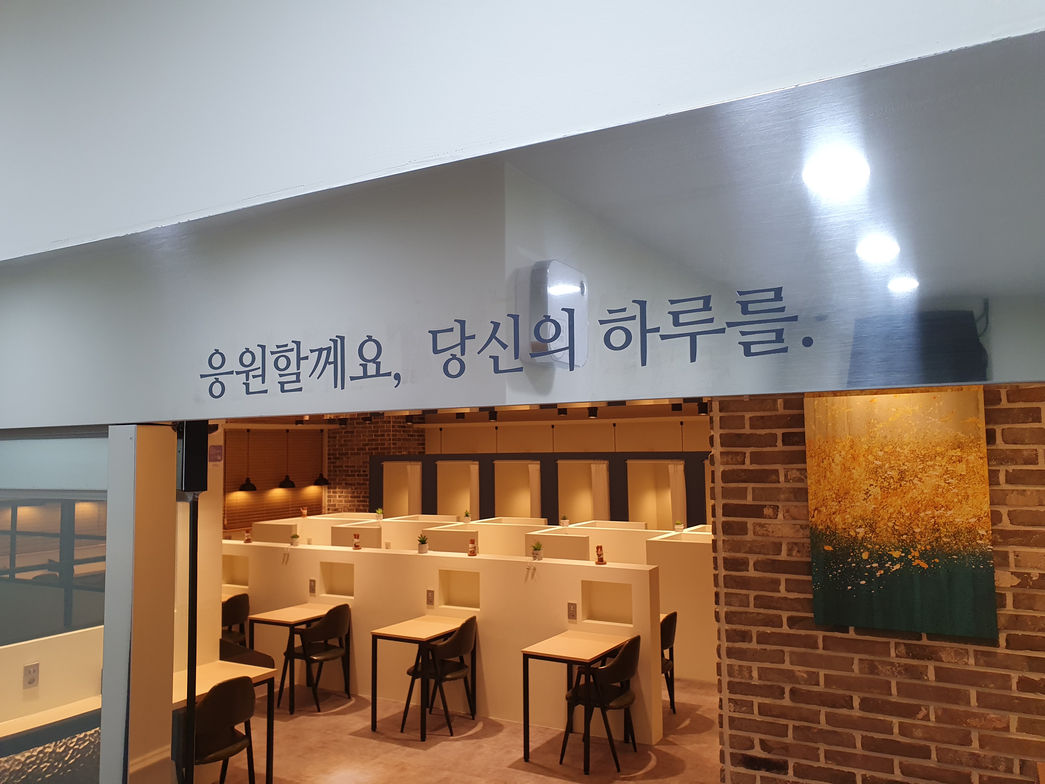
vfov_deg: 53.1
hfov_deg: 67.3
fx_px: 785
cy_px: 392
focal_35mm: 26
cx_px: 522
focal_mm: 4.32
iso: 160
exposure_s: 1/120
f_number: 2.4
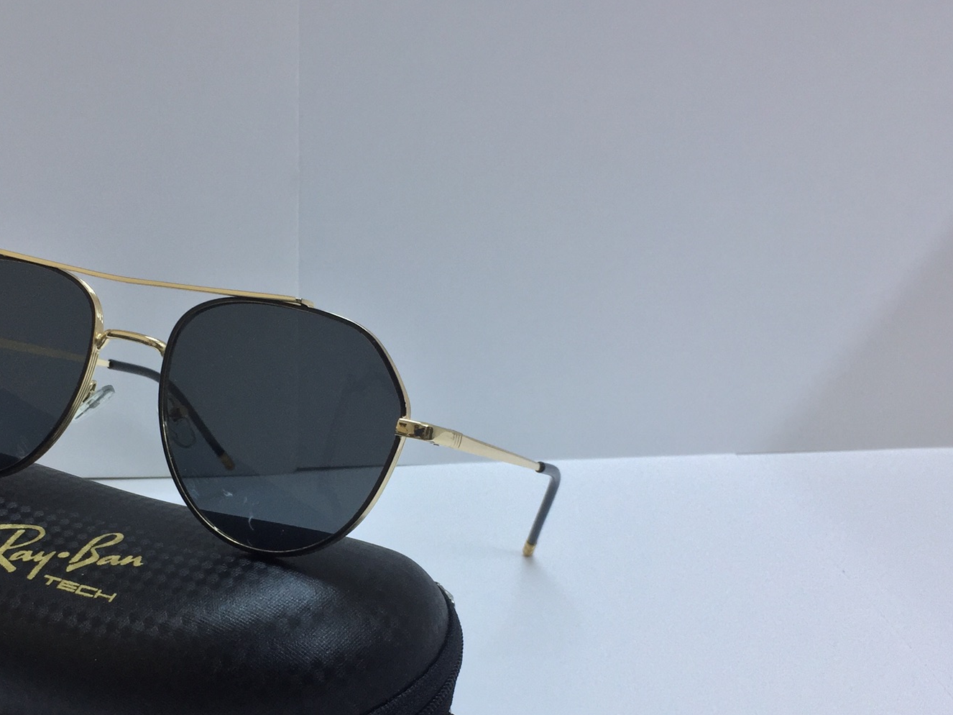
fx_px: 1156
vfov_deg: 33.8
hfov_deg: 44.0
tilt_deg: -24.6
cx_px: 302
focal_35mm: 42
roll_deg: -2.1
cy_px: 513
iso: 50
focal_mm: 4.15
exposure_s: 1/30
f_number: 2.2
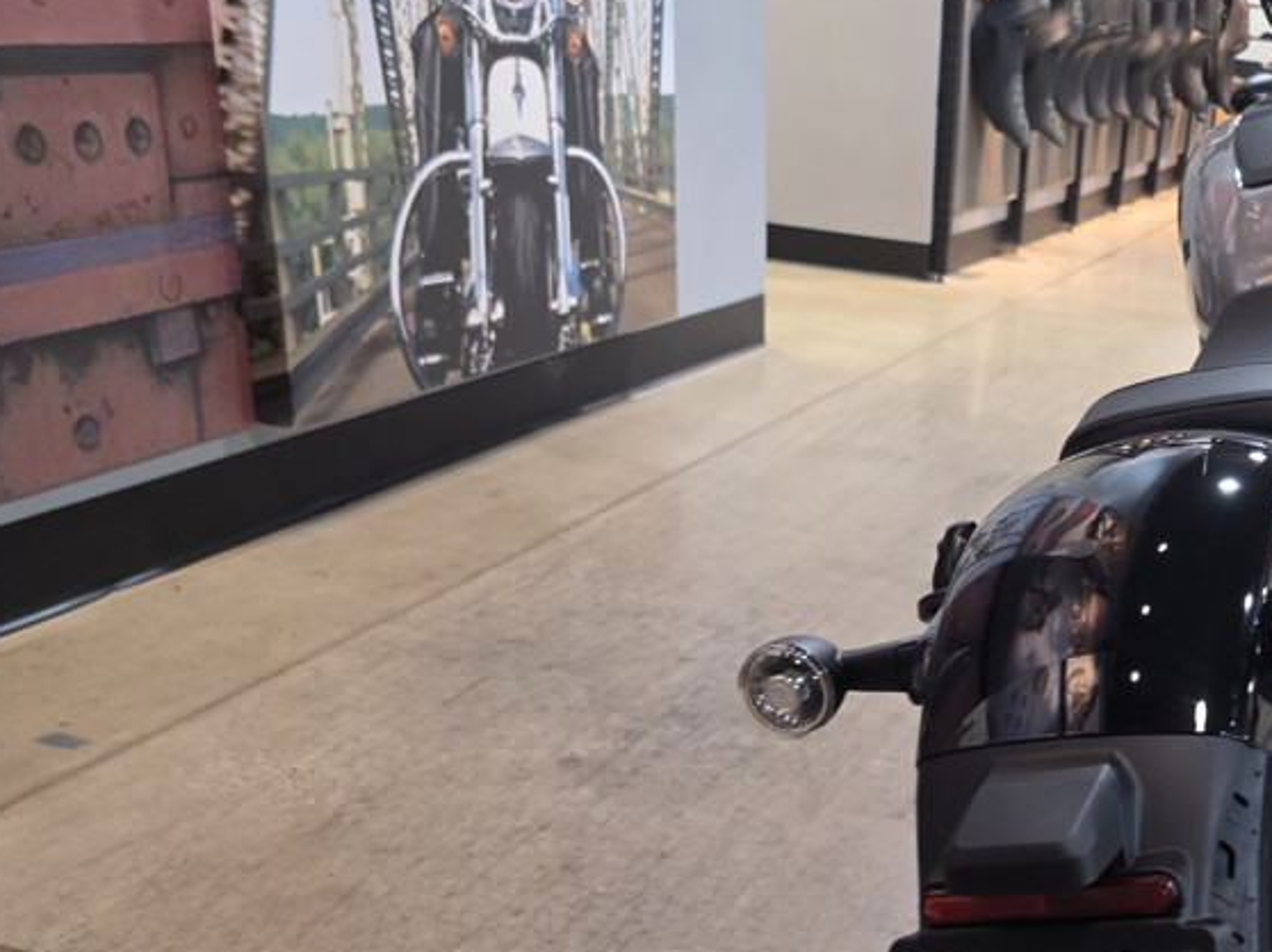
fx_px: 1616
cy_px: 859
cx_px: 1130
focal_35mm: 44
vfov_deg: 31.3
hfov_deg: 40.0
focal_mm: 6.3
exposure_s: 1/120
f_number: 1.7
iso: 640
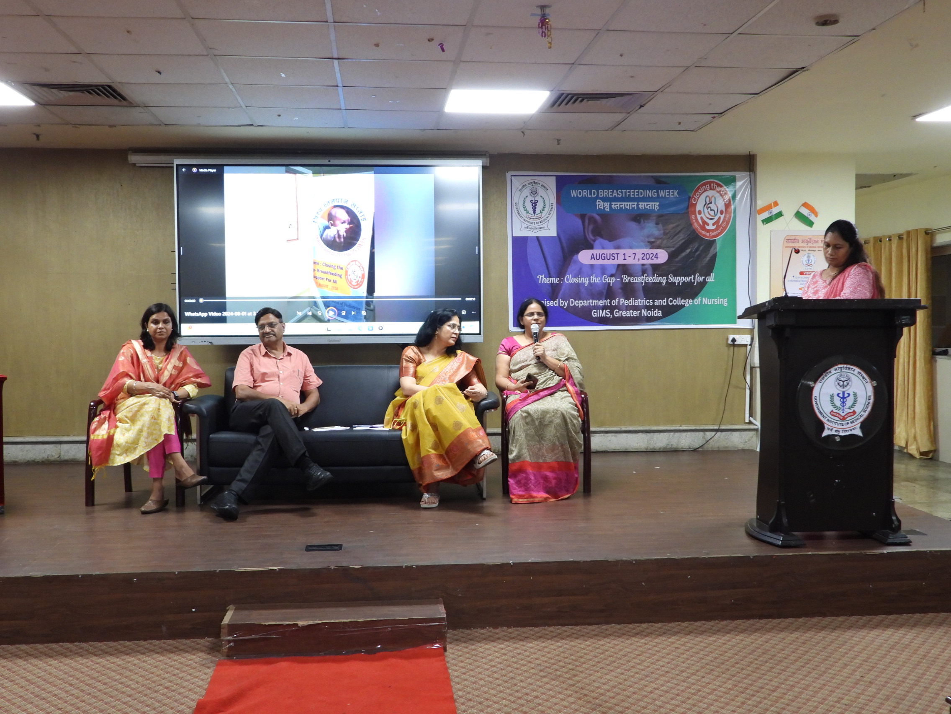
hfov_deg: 52.6
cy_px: 357
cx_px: 476
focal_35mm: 35
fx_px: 962
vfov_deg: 40.7
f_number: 3.2
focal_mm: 6.3
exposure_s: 1/20
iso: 400
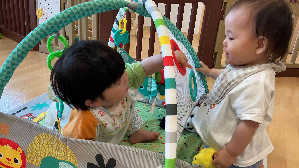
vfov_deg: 36.7
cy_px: 79
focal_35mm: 32
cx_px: 150
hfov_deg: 61.0
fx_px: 254
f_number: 1.8
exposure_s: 1/120
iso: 50
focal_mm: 3
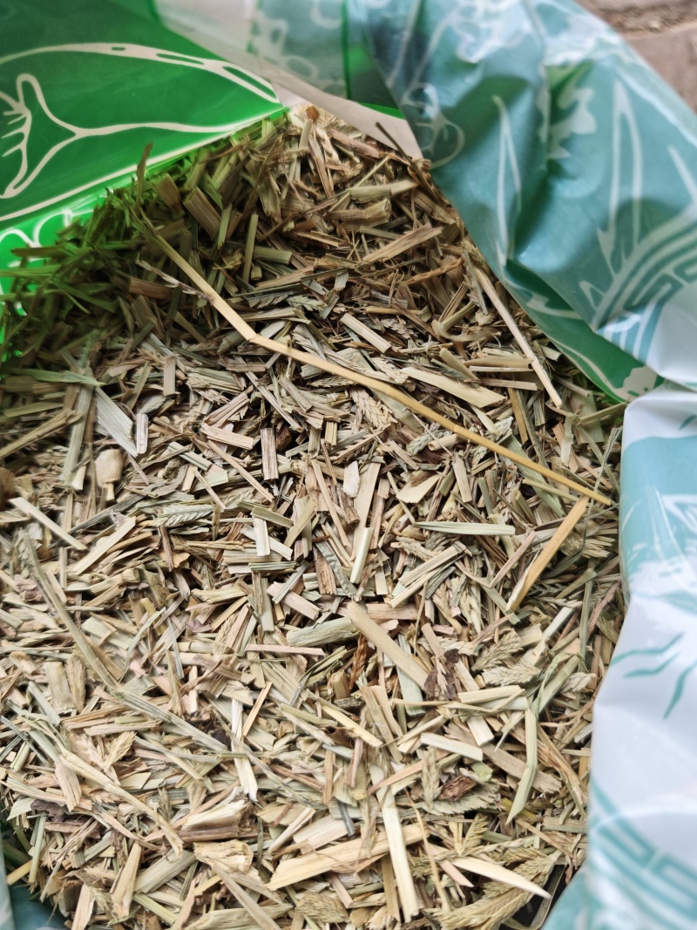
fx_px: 618
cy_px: 465
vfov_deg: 73.9
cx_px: 348
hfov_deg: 58.9
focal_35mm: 23
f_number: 1.44
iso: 50
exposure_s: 1/365
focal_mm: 6.68
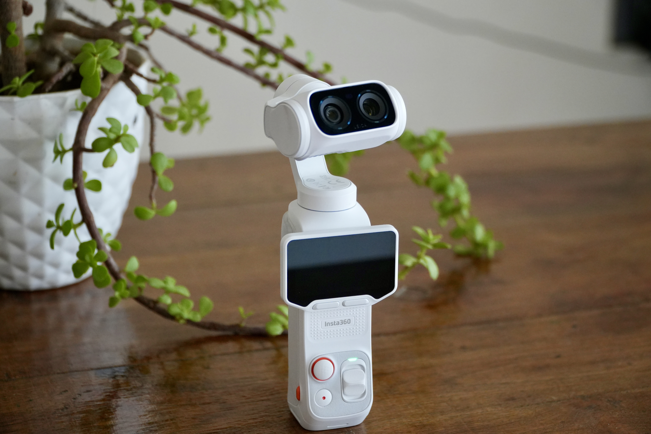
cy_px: 217
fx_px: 1410
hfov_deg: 26.0
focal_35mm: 78
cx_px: 326
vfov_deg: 17.5
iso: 2000
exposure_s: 1/160
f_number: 4
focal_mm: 52
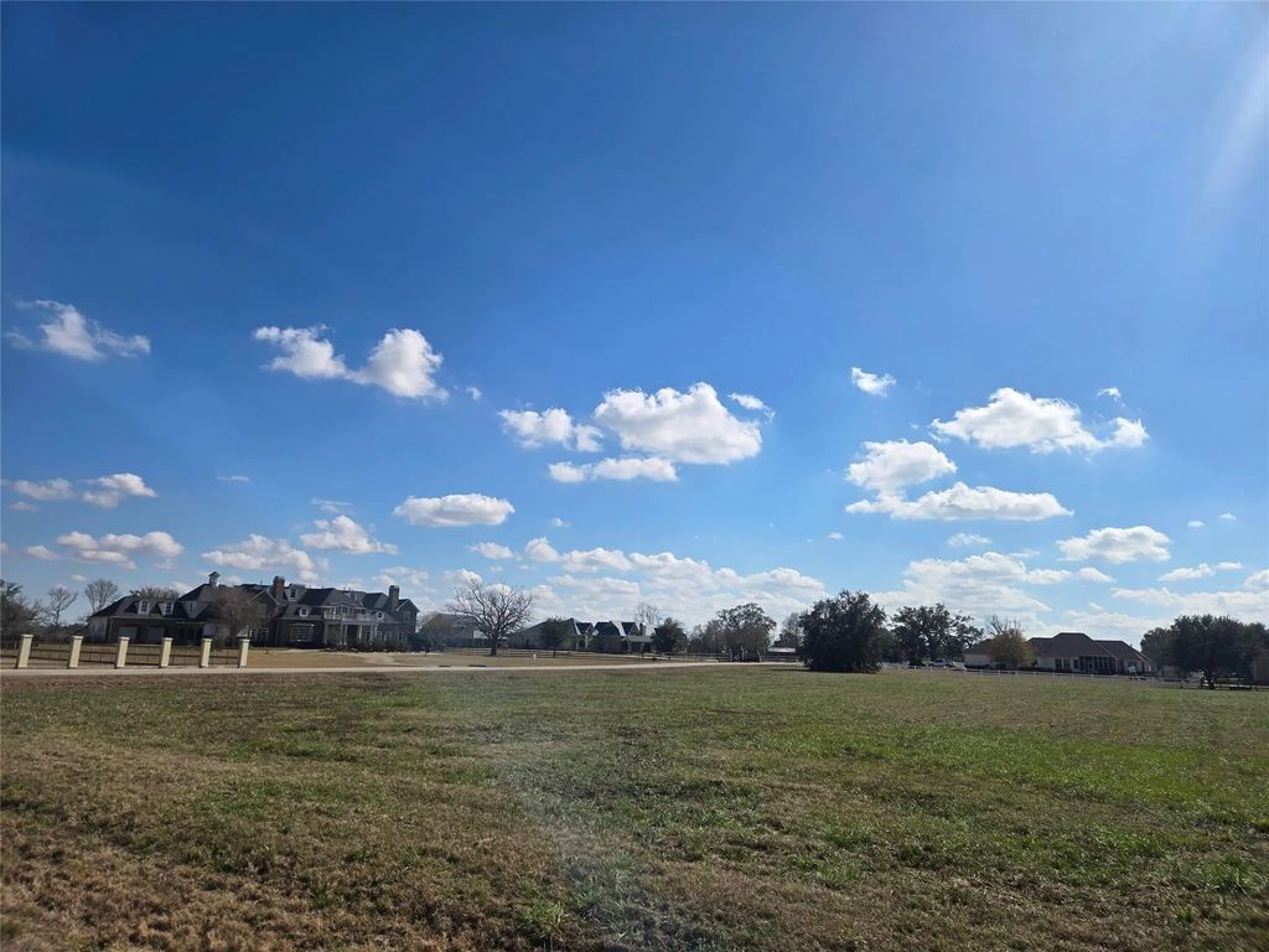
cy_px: 476
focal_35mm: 23
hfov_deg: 73.9
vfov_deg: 58.9
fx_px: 843
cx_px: 634
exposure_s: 1/3758
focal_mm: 5.4
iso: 25
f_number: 1.8
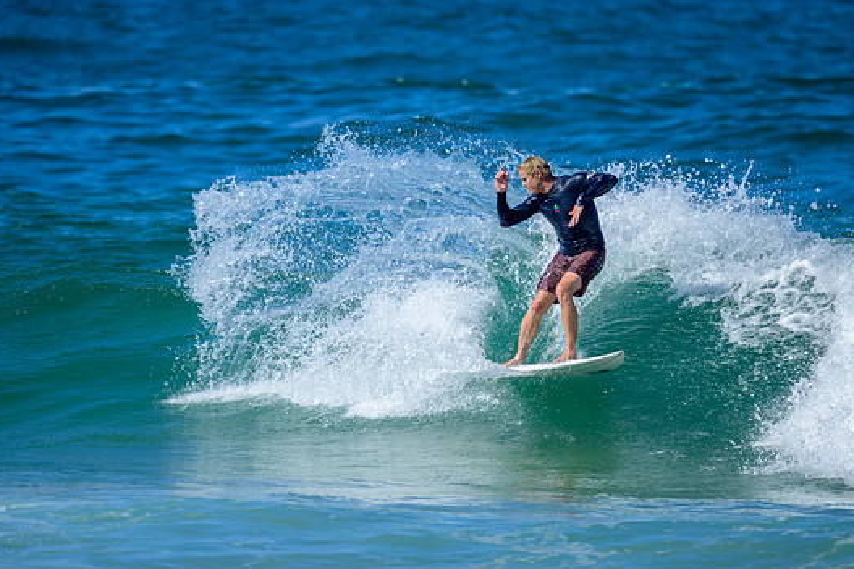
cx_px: 446
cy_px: 308
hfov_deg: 2.3
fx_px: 20850
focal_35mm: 879
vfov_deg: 1.6
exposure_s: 1/2500
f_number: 6.3
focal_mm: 800
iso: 400
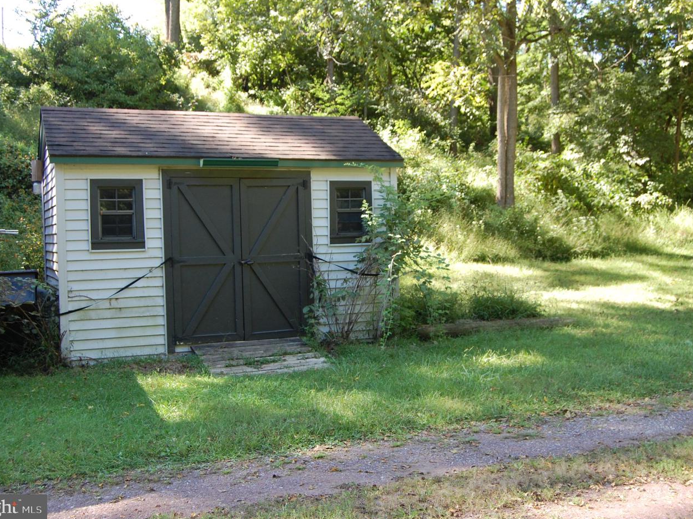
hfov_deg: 43.8
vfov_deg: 33.6
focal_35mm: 43
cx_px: 359
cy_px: 258
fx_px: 861
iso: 400
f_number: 5.6
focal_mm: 26
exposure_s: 1/125
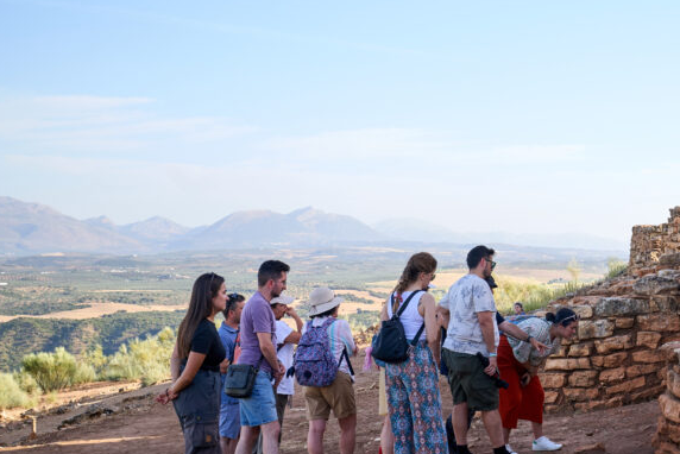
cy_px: 192
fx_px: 1285
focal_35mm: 68
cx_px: 604
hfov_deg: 28.6
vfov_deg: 20.0
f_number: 6.3
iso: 400
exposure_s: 1/250
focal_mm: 38
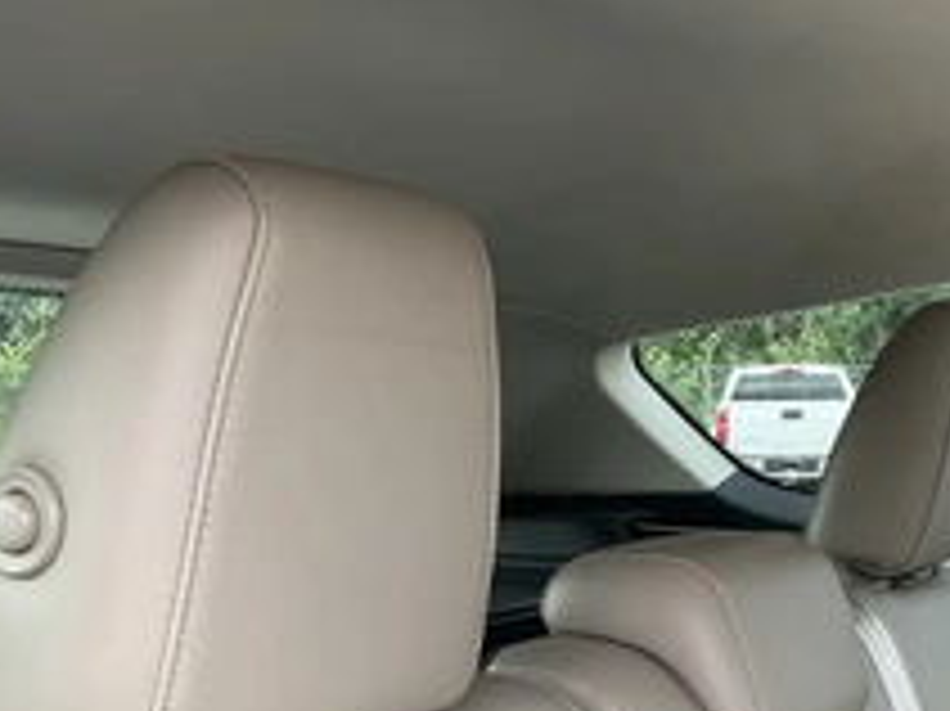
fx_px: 1509
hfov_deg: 34.6
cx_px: 644
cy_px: 626
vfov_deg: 25.8
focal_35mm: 55
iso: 50
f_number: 1.8
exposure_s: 1/122
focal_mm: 3
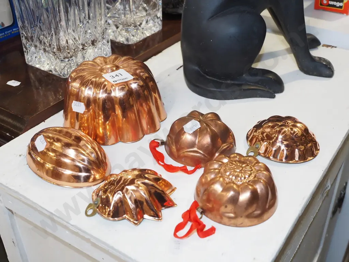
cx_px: 174
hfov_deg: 46.8
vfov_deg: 36.0
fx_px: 403
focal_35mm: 40
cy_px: 131
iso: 1600
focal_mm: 20
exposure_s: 1/160
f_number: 5.6
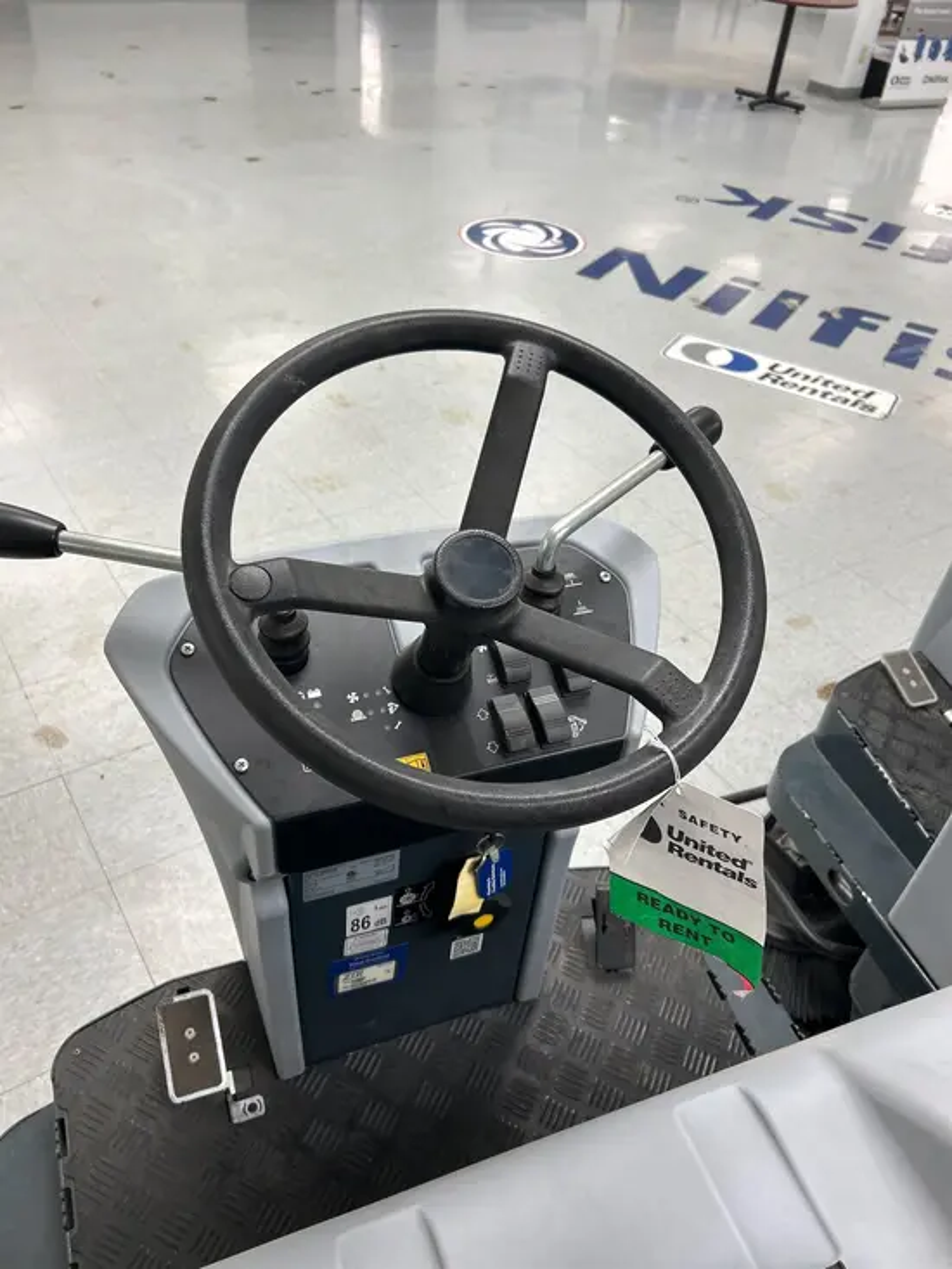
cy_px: 634
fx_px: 953
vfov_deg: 67.3
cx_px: 476
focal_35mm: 26
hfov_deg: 53.1
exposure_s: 1/120
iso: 100
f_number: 1.5
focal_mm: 5.7
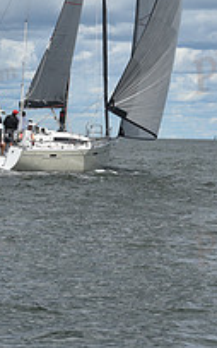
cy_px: -15
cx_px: 105
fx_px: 1929
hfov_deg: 6.4
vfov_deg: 10.2
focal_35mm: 204
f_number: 10
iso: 250
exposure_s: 1/800
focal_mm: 70
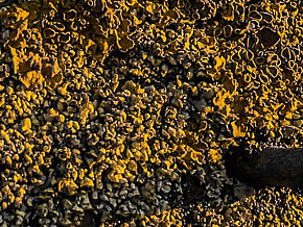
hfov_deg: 12.3
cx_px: 179
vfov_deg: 9.2
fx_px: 1402
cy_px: -58
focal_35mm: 160
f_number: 2.2
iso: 25
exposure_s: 1/434
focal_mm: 4.15
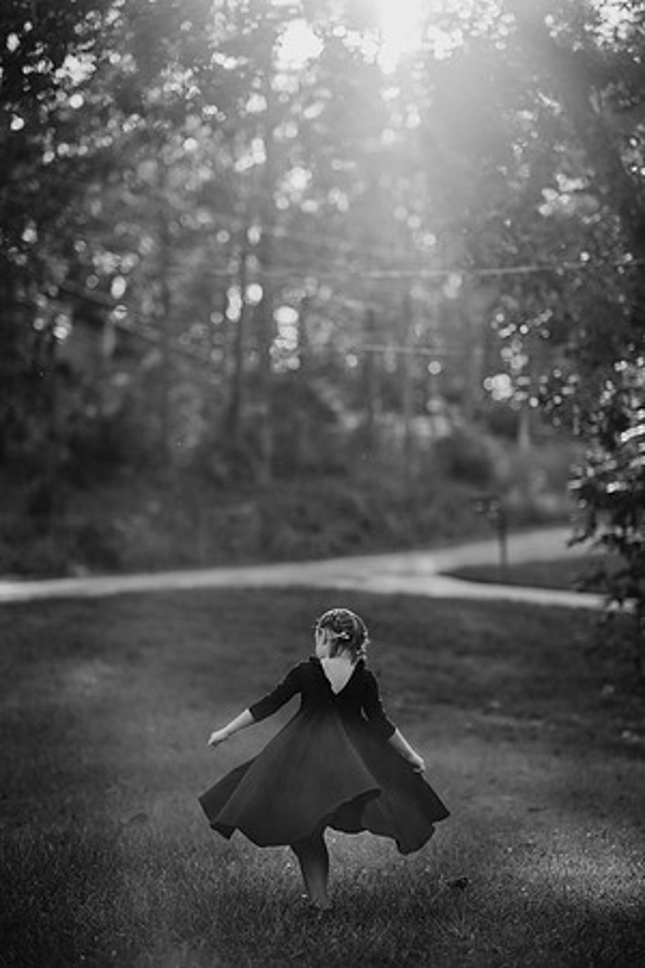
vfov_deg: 23.9
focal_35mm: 85
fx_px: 2284
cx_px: 322
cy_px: 484
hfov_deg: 16.1
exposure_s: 1/2500
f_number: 1.8
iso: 200
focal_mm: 85
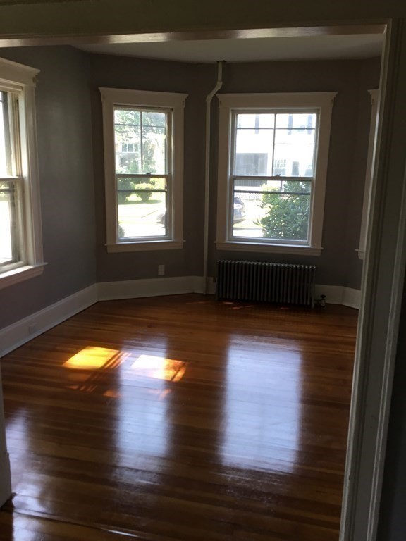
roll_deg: -0.1
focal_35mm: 31
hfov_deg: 45.4
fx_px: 485
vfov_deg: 58.4
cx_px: 203
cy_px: 270
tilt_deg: -12.4
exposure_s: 1/60
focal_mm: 3.3
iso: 32
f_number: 2.4
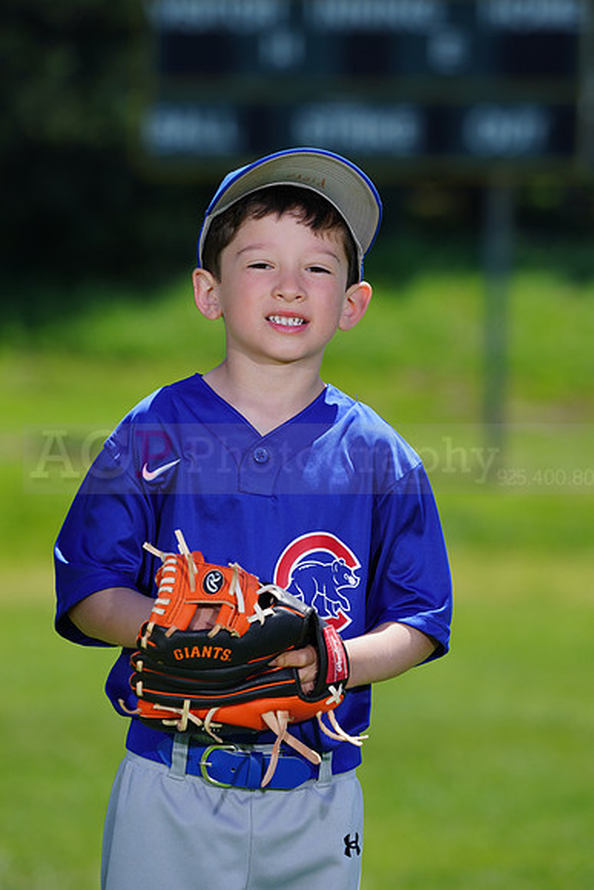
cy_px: 445
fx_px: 7272
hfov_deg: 4.7
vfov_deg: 7.0
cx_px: 297
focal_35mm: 294
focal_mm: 294
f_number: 8
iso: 100
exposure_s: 1/250
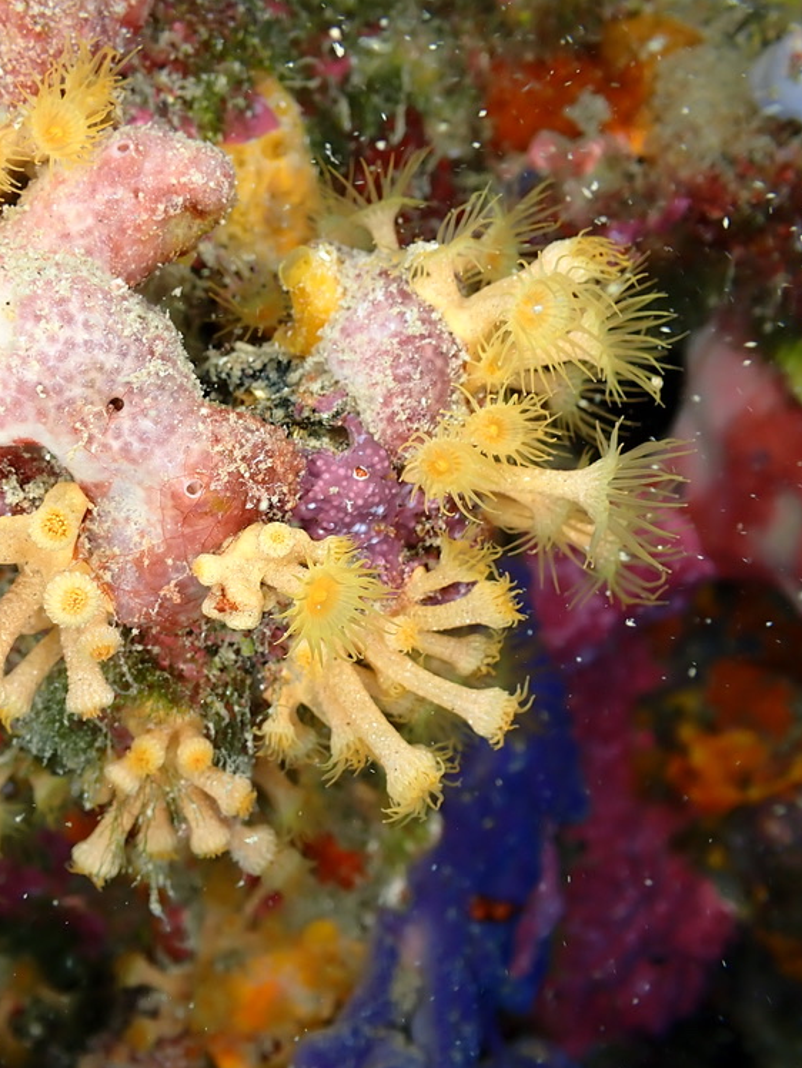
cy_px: 546
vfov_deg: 45.8
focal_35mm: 41
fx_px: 1266
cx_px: 264
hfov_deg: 34.8
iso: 100
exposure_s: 1/200
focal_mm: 5.4
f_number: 3.2
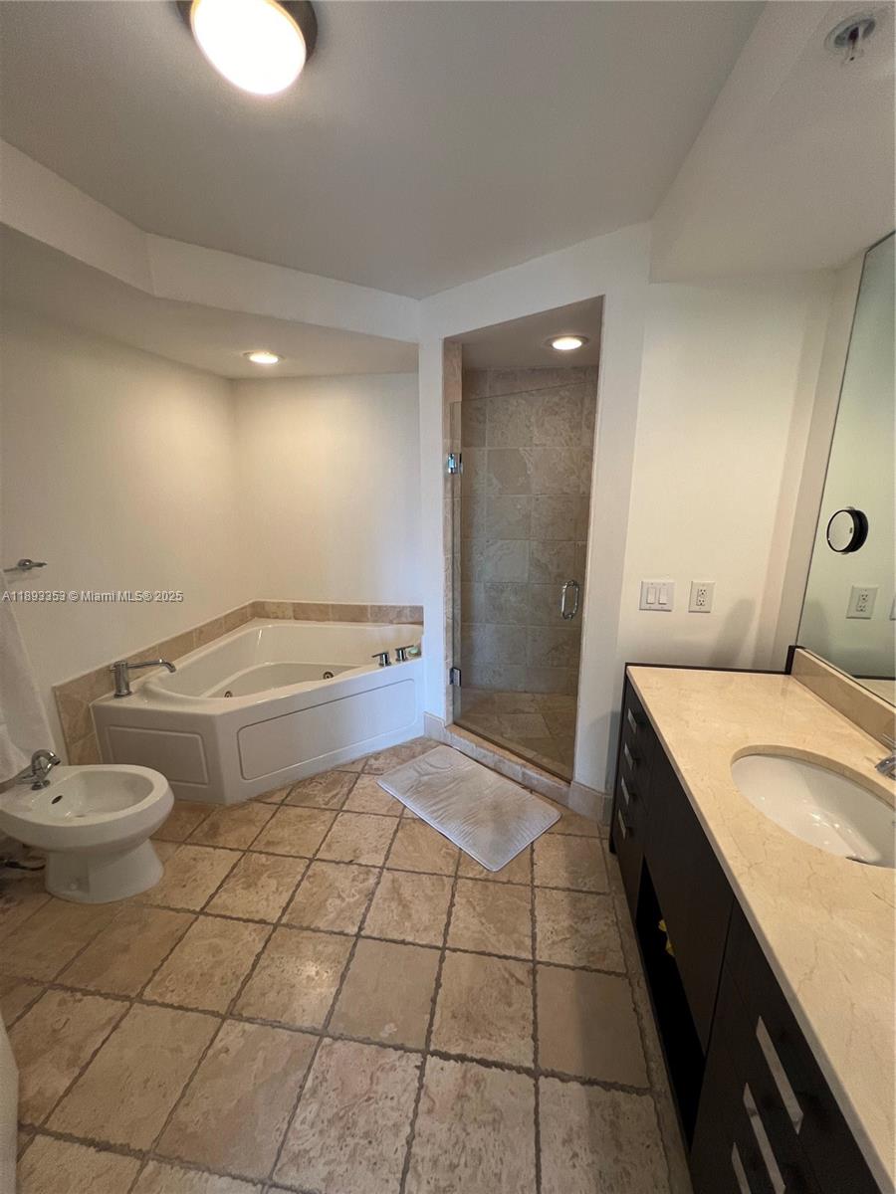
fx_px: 449
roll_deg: +0.5
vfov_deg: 106.2
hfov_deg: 89.9
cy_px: 597
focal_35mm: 13
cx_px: 448
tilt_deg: -13.5
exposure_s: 1/60
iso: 160
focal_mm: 1.57
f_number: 1.8
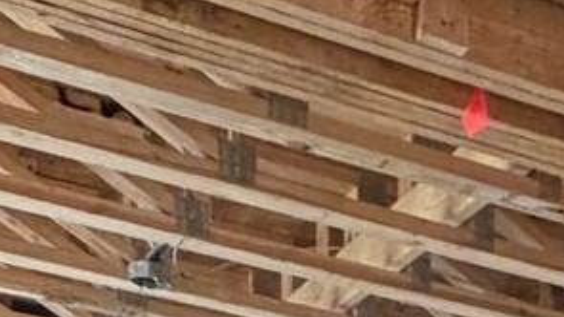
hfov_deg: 18.7
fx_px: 1585
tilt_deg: -10.1
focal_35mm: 106
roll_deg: -3.0
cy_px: 1157
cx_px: 734
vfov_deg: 8.2
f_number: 2.2
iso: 250
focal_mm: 2.22
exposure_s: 1/121
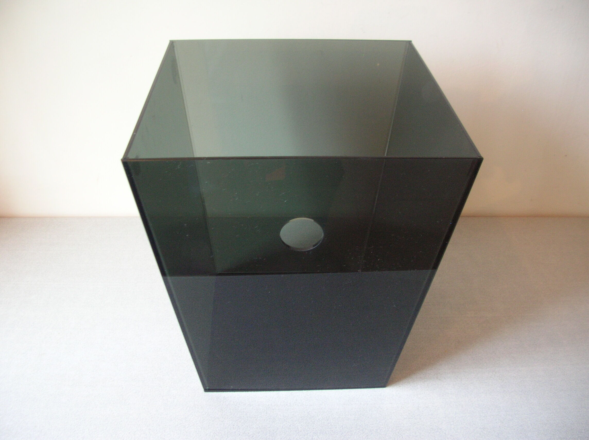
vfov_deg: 40.6
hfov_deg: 52.7
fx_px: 595
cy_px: 220
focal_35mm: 35
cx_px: 294
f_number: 2.8
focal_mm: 5.8
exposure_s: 1/6
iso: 117
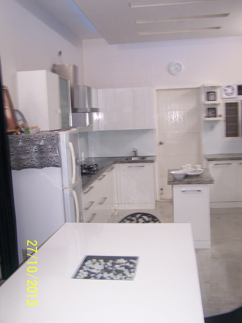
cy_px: 162
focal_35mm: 38
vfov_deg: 49.0
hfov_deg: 37.7
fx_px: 354
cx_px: 121
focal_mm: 6.3
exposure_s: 1/13
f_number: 2.8
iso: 160
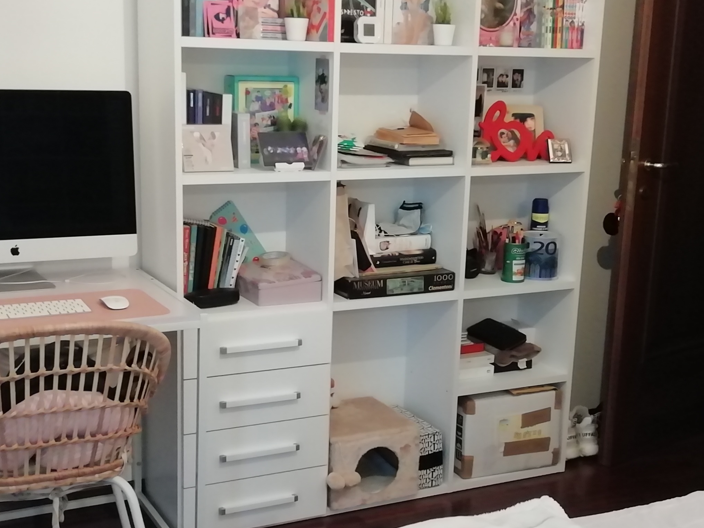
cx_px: 361
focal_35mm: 53
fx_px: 1078
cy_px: 311
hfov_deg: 36.2
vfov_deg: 27.5
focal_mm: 3.46
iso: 400
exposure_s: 1/25
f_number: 2.2
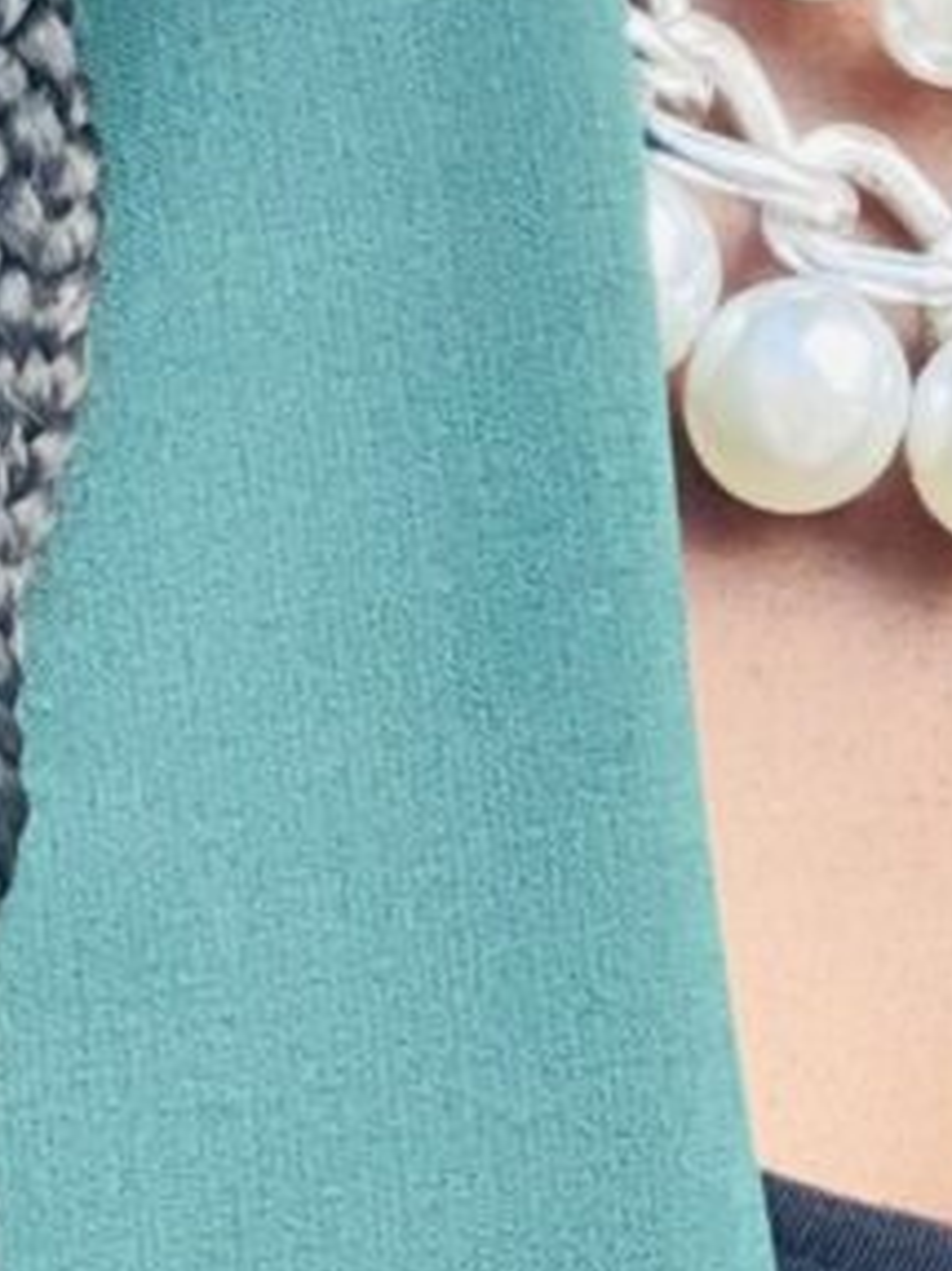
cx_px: 1187
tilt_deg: +3.8
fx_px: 10642
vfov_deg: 6.5
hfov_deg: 5.1
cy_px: -1820
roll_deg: -0.2
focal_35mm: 290
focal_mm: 6
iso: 160
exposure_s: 1/122
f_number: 2
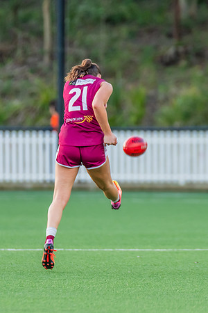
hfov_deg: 1.9
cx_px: 99
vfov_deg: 2.9
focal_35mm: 708
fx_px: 6136
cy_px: 133
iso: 1000
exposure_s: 1/800
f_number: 4
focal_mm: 310
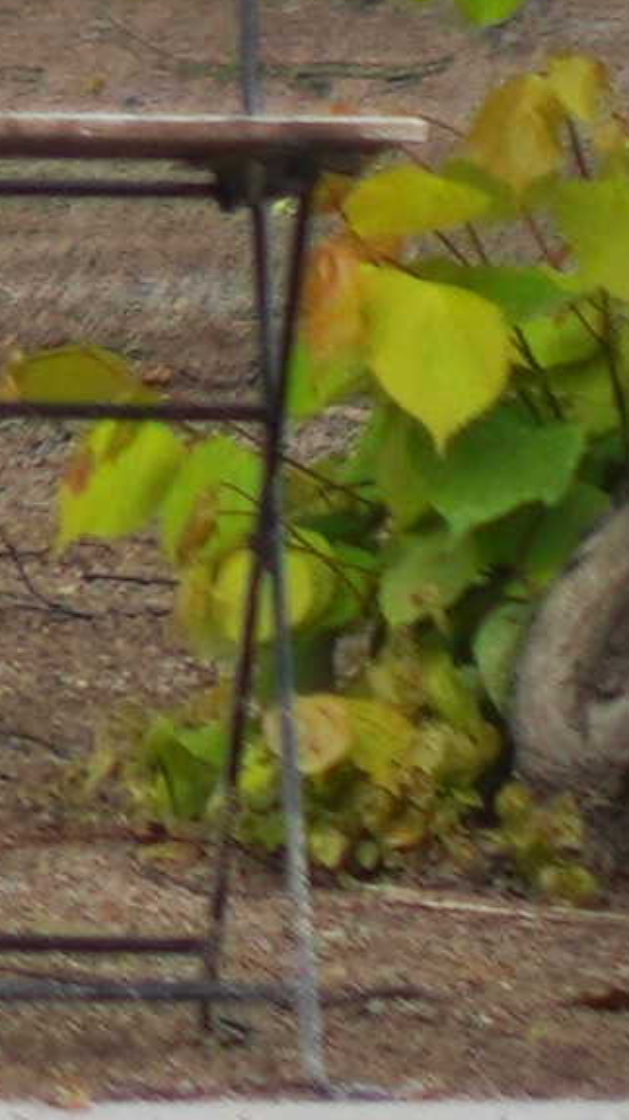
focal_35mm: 929
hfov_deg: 1.3
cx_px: -3986
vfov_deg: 2.3
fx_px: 27574
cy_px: -2008
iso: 100
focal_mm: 85
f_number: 1.8
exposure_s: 1/1250
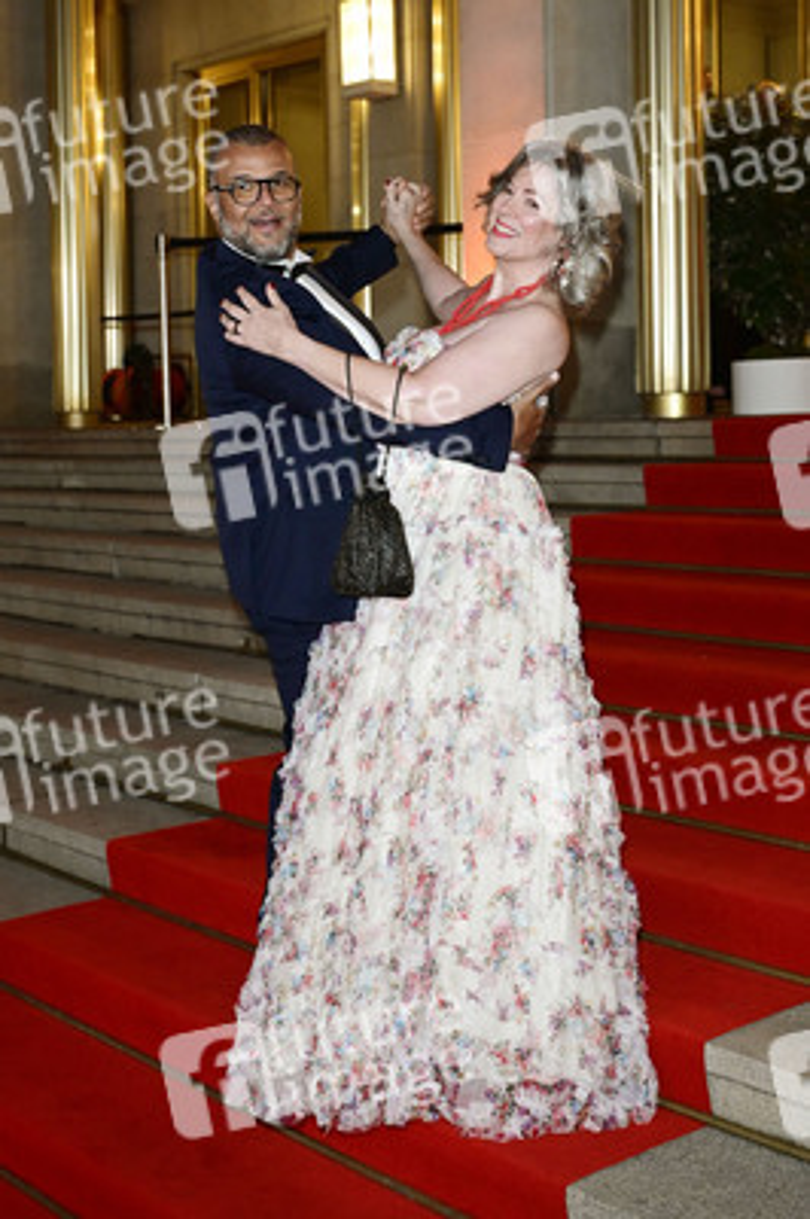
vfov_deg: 49.6
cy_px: 610
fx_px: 1318
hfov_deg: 34.2
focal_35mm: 39
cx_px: 405
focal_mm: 39
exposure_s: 1/200
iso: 5000
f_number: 4.5
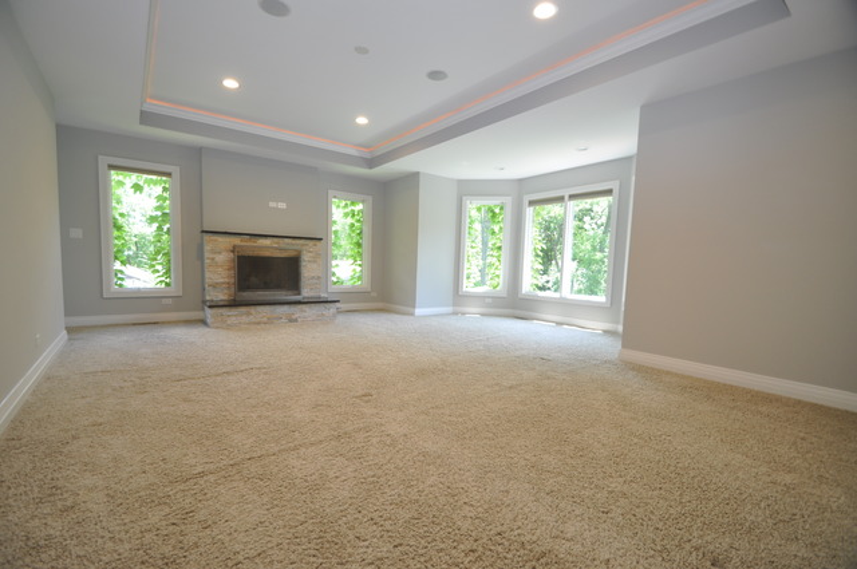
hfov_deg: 100.5
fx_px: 357
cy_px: 284
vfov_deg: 77.2
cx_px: 428
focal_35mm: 15
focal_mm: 10
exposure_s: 1/80
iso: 400
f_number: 4.5
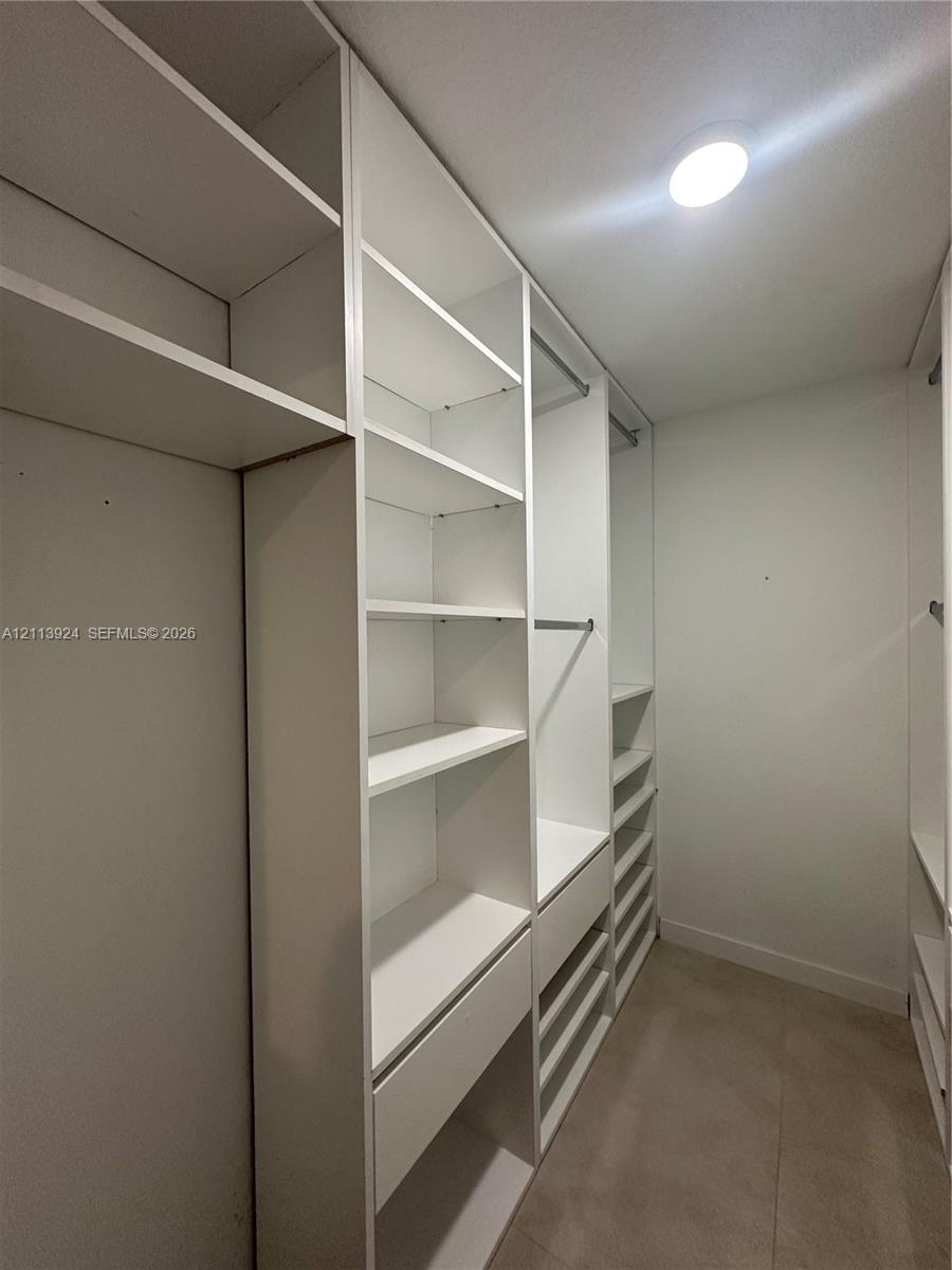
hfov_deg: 85.7
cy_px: 635
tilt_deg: +0.1
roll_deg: -0.1
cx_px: 476
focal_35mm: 14
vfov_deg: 102.1
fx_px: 513
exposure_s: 1/120
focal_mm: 2.22
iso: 200
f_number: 2.2
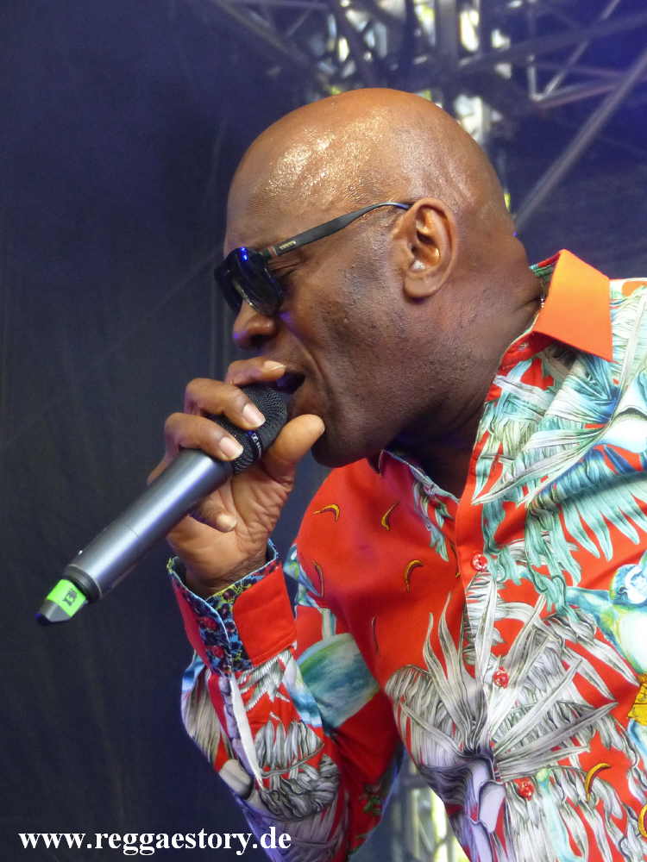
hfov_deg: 13.0
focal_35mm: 114
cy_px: 431
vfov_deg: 17.3
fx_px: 2841
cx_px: 324
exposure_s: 1/160
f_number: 2.8
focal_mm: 20.5
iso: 400
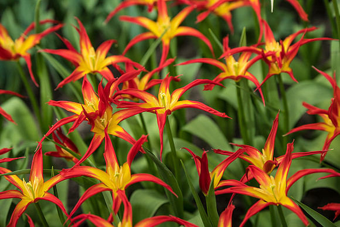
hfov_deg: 18.3
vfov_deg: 12.2
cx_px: 170
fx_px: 1058
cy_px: 114
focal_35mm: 112
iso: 250
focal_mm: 112
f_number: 3.5
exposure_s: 1/800
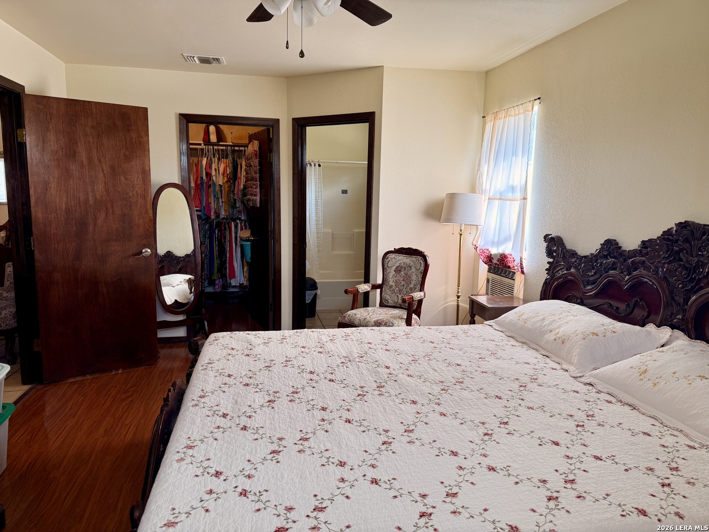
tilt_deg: -7.8
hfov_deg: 71.6
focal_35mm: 24
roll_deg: -1.4
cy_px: 266
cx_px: 354
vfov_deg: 56.8
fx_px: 492
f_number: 1.78
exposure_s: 1/121
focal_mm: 6.76
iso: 100
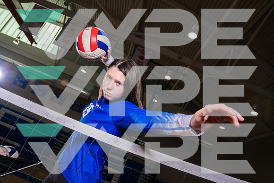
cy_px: 93
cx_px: 140
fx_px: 225
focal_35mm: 30
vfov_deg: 44.2
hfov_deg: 62.6
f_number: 8
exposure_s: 1/250
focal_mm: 29
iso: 400
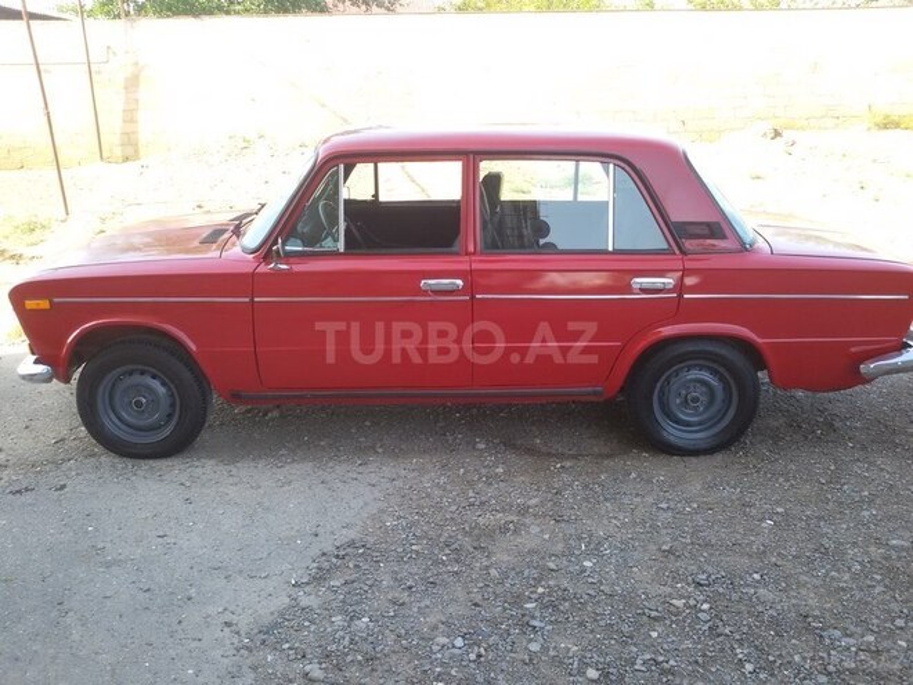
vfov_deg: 45.4
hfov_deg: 58.4
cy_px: 342
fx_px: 818
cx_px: 456
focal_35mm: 31
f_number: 2.4
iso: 40
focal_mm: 2.93
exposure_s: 1/100
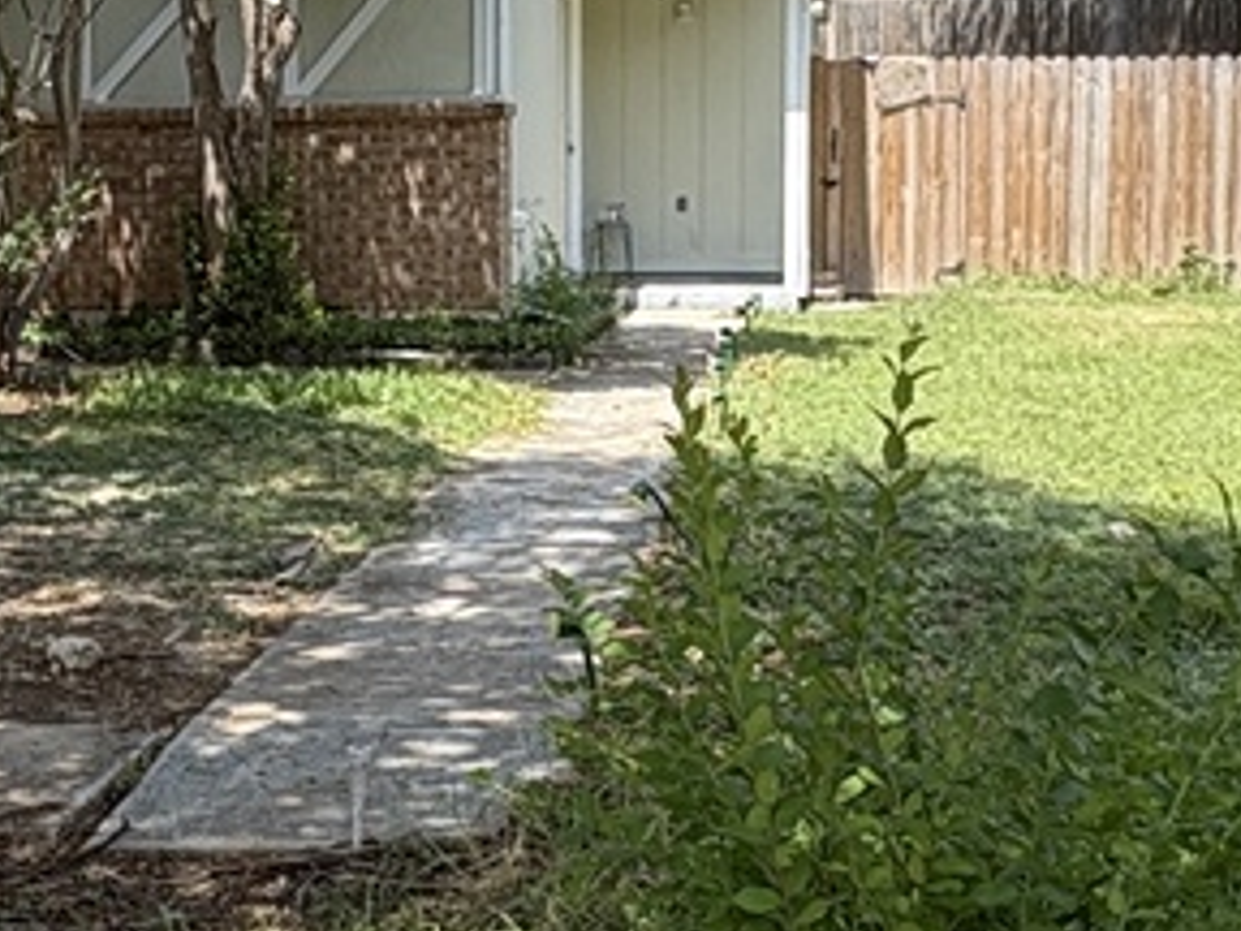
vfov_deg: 21.0
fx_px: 2510
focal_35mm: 70
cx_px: 366
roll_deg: +0.8
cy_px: 371
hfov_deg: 27.5
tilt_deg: -3.5
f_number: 2.2
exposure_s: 1/713
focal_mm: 2.22
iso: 64
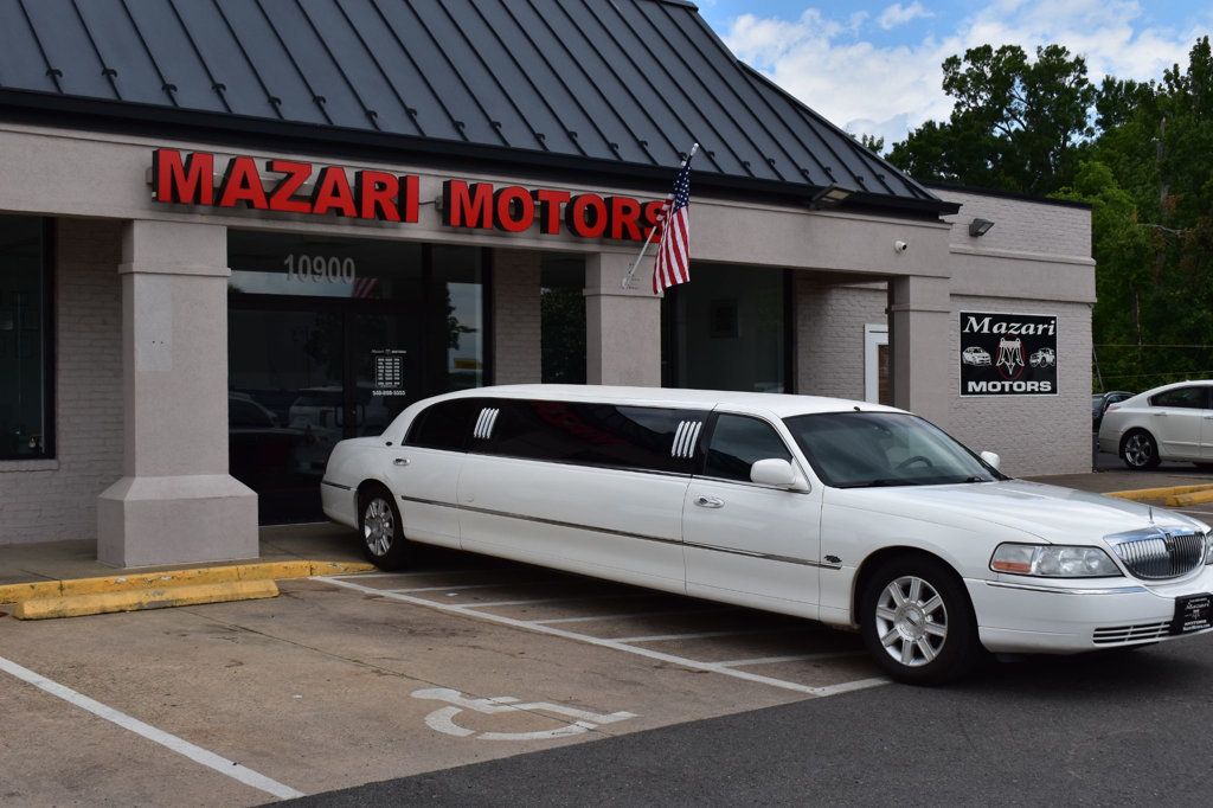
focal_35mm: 45
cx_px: 606
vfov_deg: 29.8
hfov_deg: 43.6
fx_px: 1516
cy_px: 404
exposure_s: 1/500
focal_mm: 30
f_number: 11
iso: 250
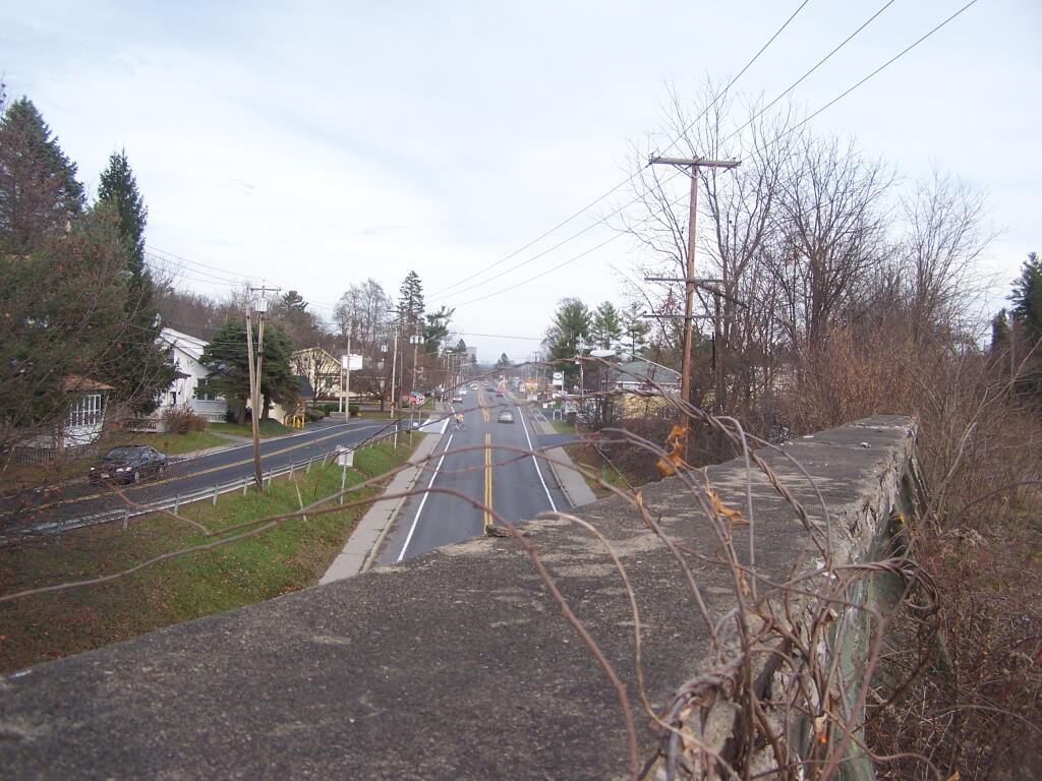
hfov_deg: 49.0
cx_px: 521
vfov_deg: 37.7
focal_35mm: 38
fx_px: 1144
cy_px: 390
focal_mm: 6.3
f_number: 2.8
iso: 80
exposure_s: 1/320
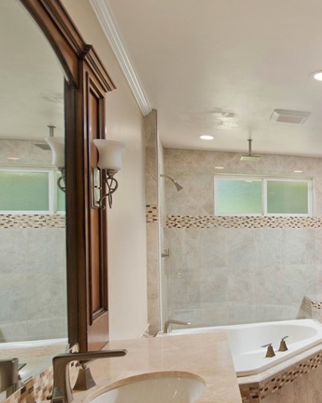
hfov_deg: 37.0
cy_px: 234
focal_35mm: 34
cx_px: 347
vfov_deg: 52.6
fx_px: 406
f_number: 5.6
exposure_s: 1/200
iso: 400
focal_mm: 17
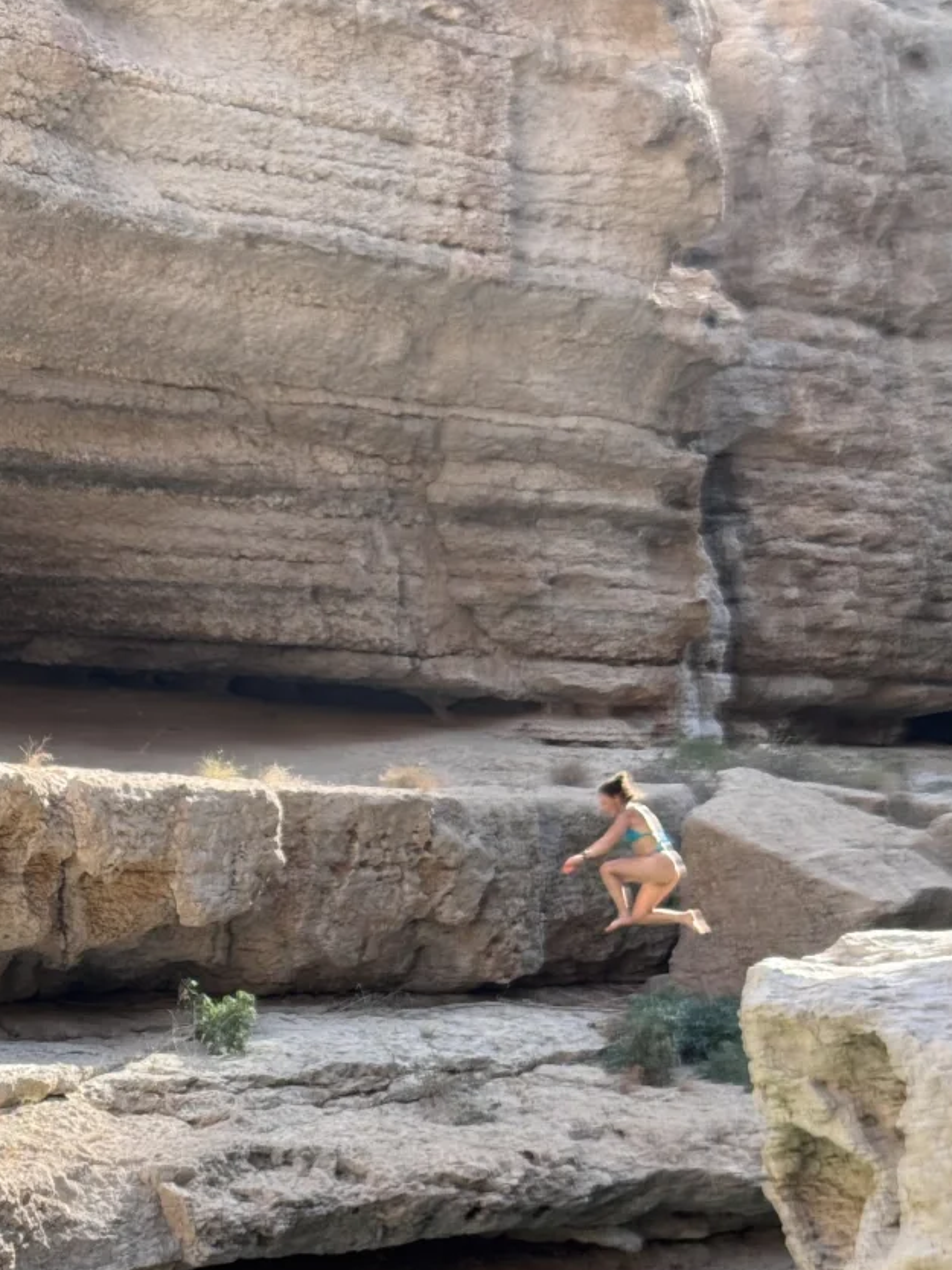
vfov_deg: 23.3
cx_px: 358
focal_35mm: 83
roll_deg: +0.0
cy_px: 964
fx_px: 3043
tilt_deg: +3.7
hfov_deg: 17.8
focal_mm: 6.76
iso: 64
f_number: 1.78
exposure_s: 1/707
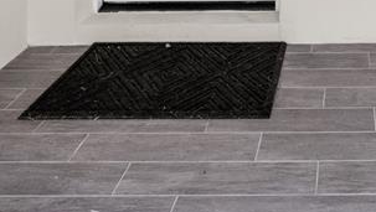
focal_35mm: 53
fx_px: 529
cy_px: -201
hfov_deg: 36.4
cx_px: 347
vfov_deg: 17.2
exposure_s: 1/40
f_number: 7.1
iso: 100
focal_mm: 10
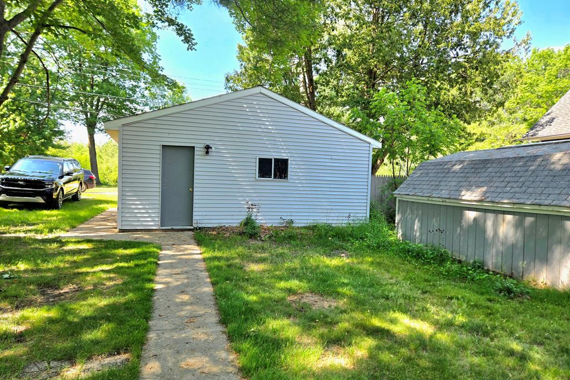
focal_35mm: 24
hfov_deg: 73.8
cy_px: 198
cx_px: 285
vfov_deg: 53.1
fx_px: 380
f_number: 1.8
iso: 25
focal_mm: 5.4
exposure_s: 1/588
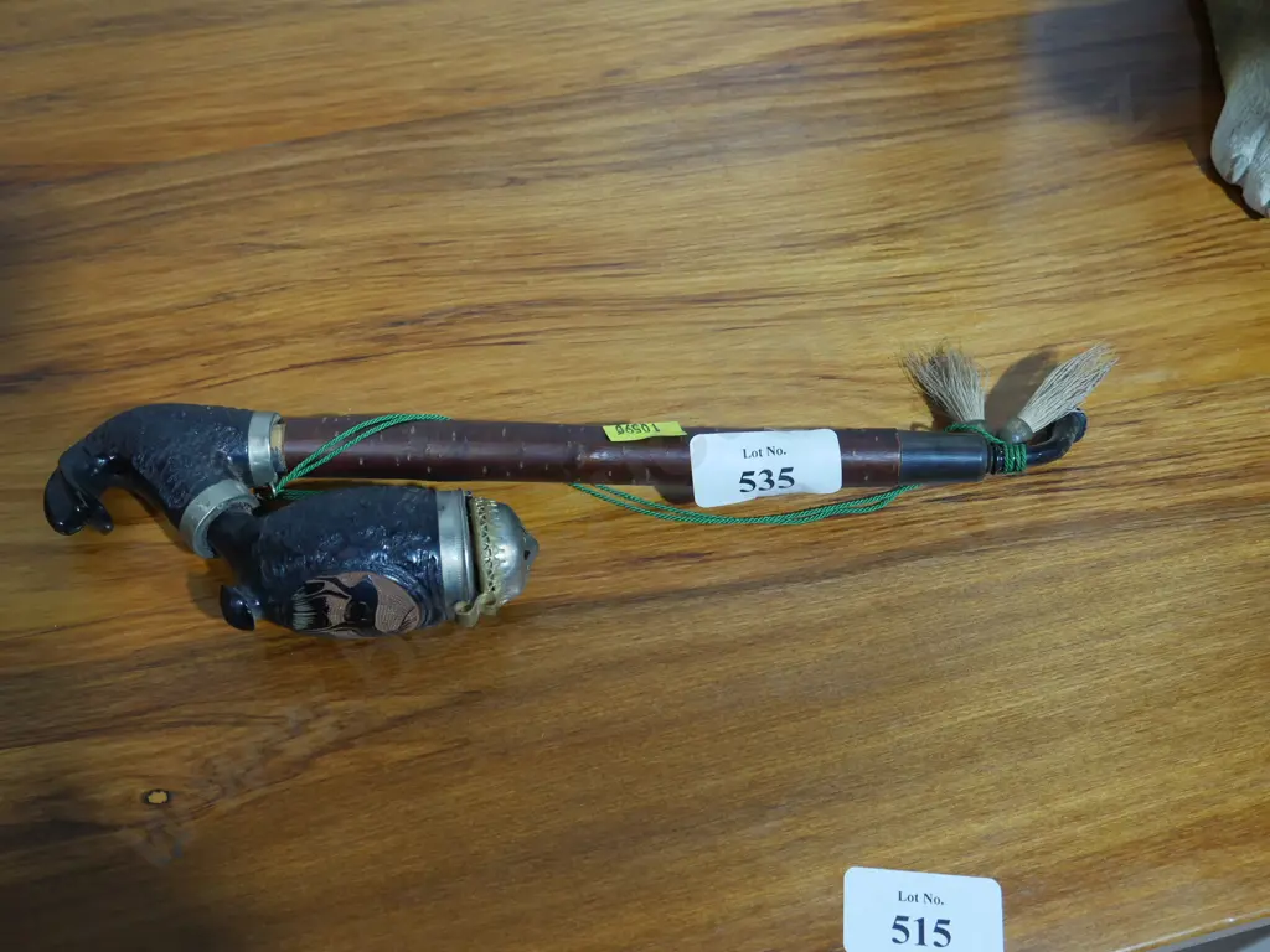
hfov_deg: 44.8
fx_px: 1541
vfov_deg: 34.3
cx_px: 635
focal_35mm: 42
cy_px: 476
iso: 640
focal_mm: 21
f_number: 4.6
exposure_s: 1/60
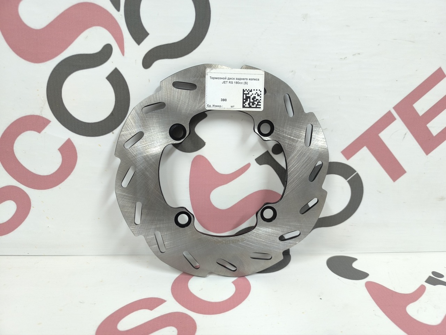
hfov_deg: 73.9
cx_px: 223
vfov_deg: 58.9
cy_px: 168
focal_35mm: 23
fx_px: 296
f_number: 1.65
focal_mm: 6.14
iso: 1250
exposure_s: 1/50
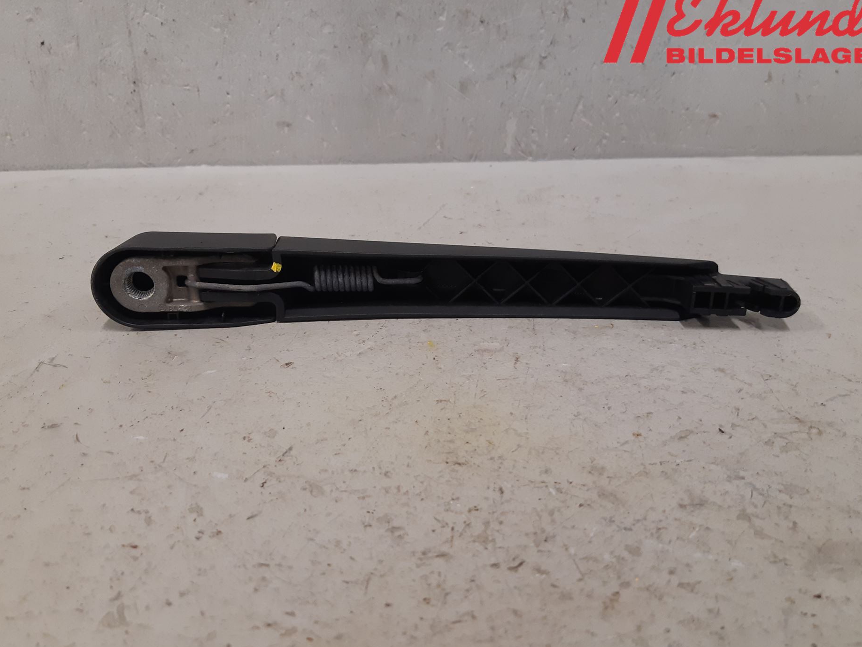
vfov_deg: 48.2
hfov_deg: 61.6
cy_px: 344
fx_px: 722
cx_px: 411
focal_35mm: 29
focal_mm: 3.93
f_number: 1.7
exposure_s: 1/50
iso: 160
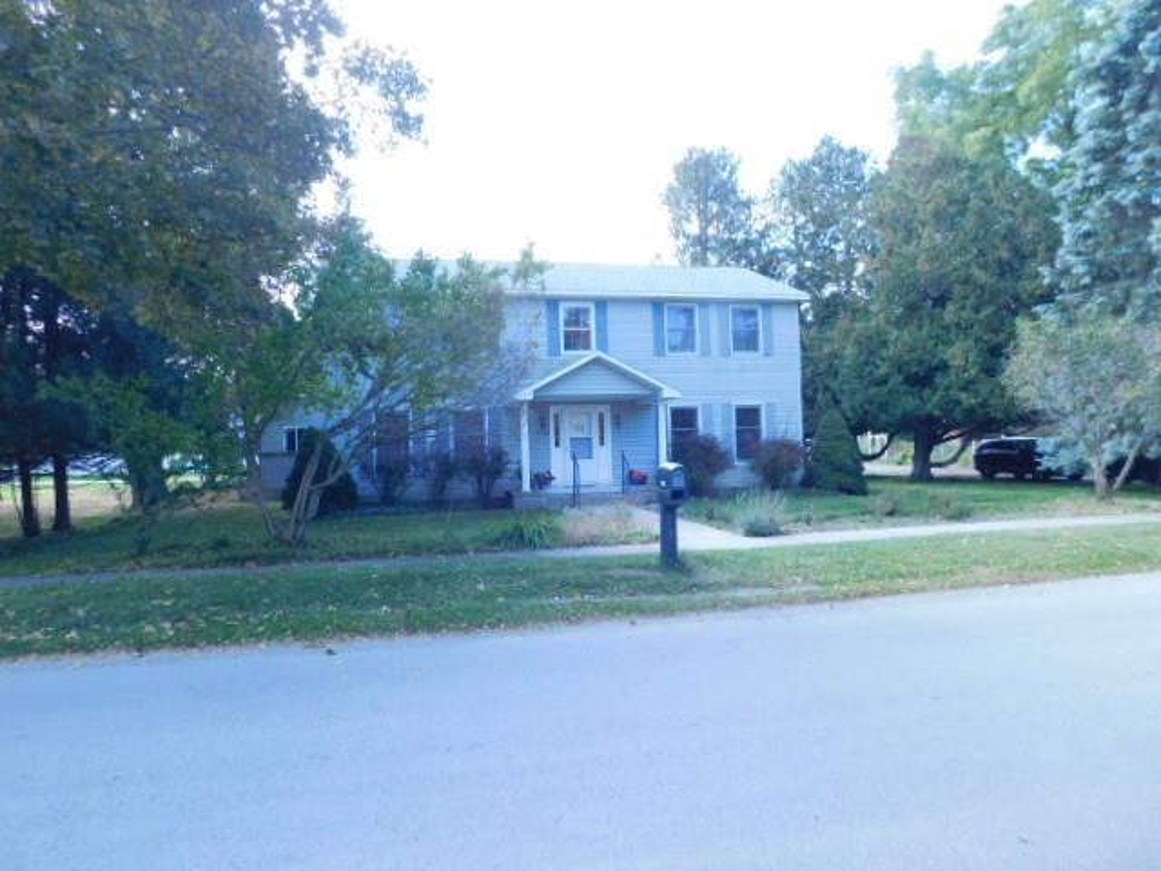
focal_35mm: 23
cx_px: 580
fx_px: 771
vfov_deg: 58.9
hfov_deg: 73.9
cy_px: 436
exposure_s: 1/200
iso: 125
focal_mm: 4
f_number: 3
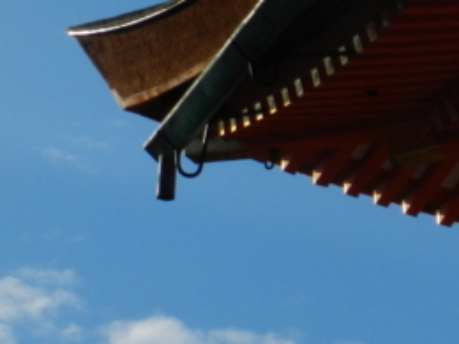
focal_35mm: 234
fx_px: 3103
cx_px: 572
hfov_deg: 8.4
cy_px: 372
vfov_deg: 6.3
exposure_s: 1/800
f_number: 7.1
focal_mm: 13.5
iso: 160
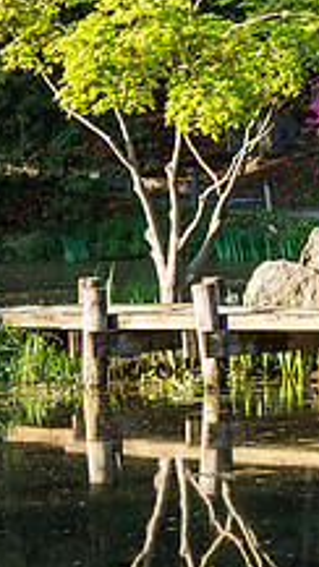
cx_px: -136
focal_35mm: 233
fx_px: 3505
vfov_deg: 9.2
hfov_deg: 5.2
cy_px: 432
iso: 200
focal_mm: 40
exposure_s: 1/160
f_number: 4
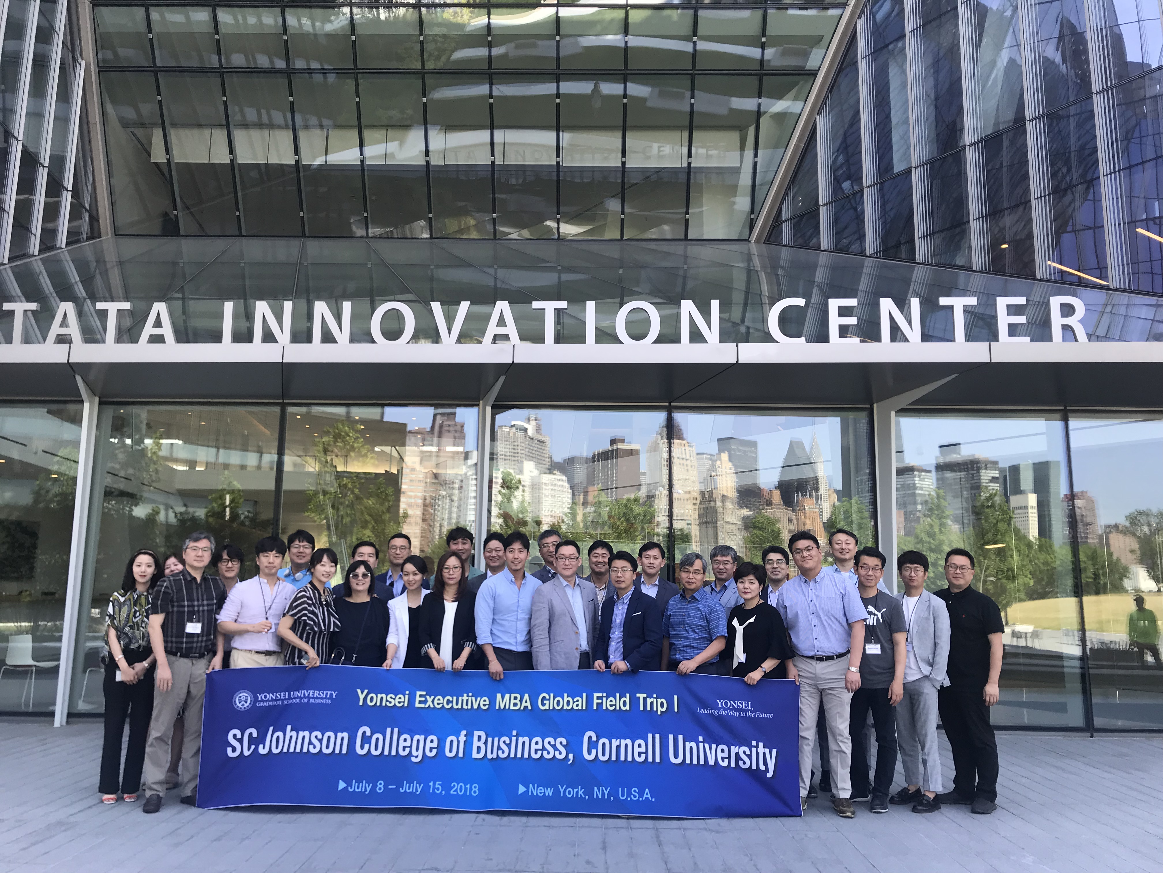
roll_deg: -0.9
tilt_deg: +9.9
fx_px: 941
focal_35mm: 28
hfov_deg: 63.4
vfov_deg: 49.7
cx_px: 582
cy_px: 436
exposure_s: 1/327
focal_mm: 3.99
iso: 20
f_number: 1.8
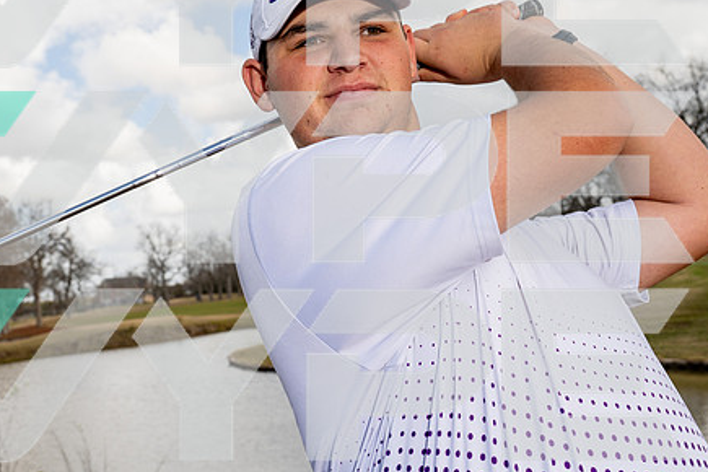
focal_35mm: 52
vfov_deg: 25.9
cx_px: 280
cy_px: 178
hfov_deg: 38.0
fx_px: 1023
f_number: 8
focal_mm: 39
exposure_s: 1/250
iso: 100
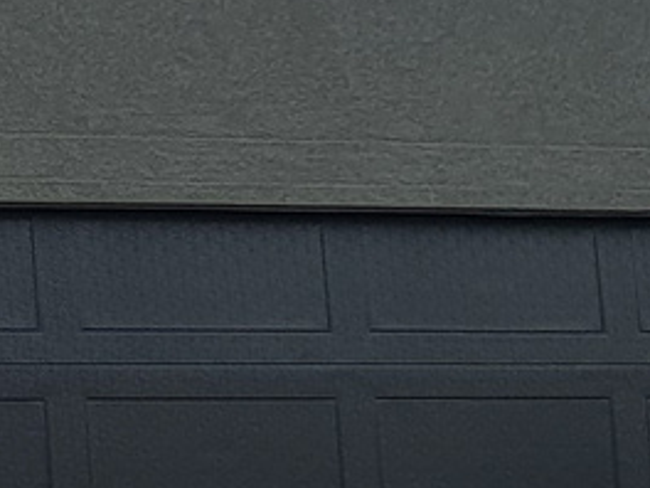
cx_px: -1184
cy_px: 81
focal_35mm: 186
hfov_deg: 9.0
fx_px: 3493
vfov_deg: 8.0
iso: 50
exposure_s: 1/411
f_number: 1.8
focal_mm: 5.23
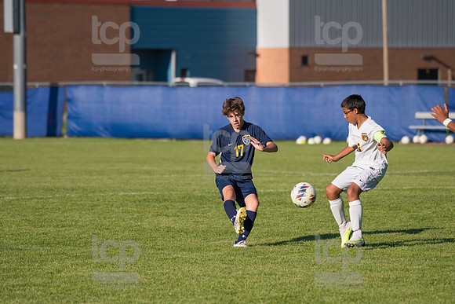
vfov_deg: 5.3
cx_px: 228
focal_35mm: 260
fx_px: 3287
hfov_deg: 7.9
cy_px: 152
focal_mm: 260
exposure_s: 1/2000
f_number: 5.6
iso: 320
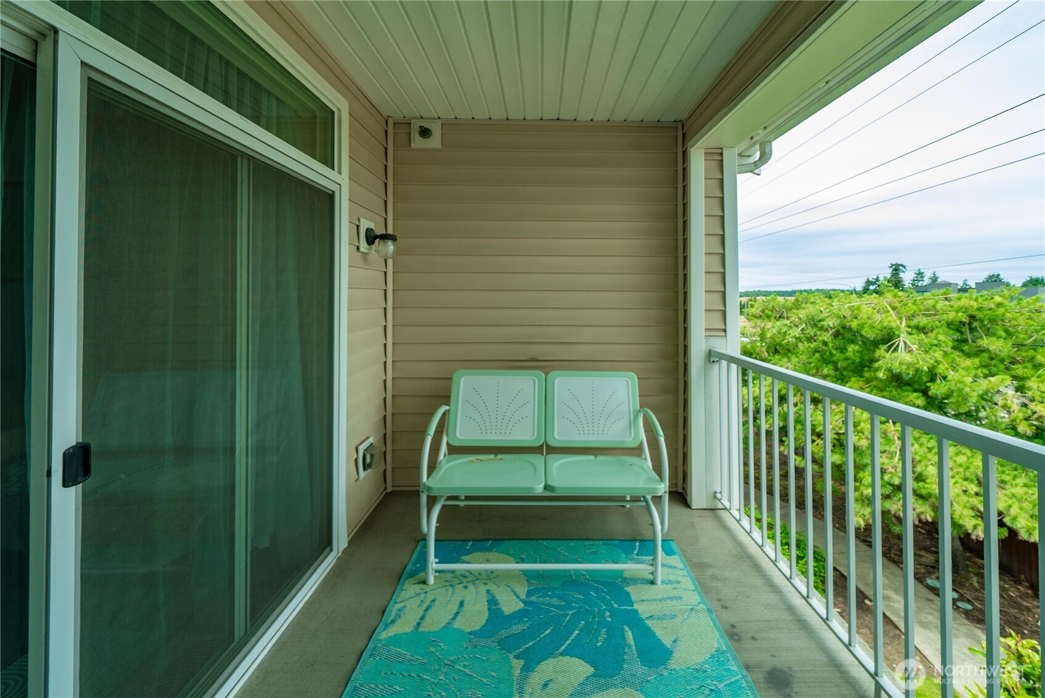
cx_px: 522
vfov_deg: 90.1
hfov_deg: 112.6
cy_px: 349
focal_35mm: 12
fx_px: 348
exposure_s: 1/60
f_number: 7.1
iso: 80
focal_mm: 12
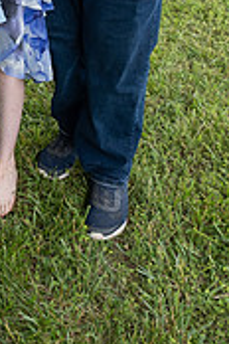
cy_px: -87
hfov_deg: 18.6
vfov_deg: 25.4
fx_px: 668
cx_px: -30
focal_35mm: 70
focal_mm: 18.2
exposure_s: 1/250
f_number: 4
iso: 500
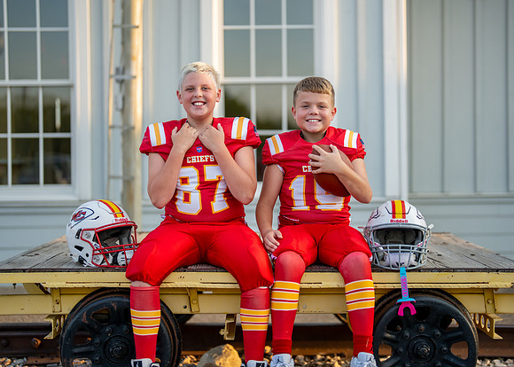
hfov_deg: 34.2
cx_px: 268
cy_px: 168
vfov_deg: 24.7
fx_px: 836
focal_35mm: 57
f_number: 1.2
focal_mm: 50
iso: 200
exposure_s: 1/3200
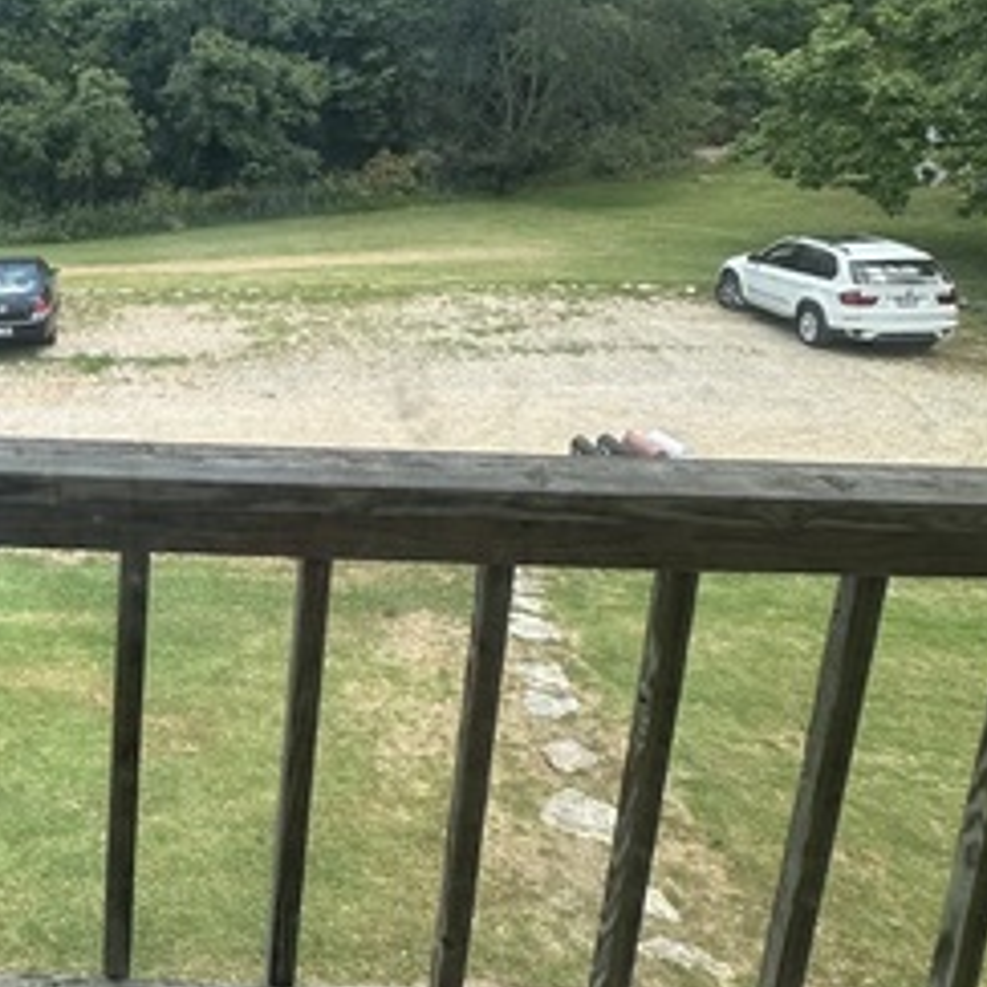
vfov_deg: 47.4
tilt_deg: -12.1
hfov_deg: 42.8
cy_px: 303
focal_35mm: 34
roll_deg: -1.0
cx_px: 37
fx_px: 1097
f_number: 2.2
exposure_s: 1/654
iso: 40
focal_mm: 2.22
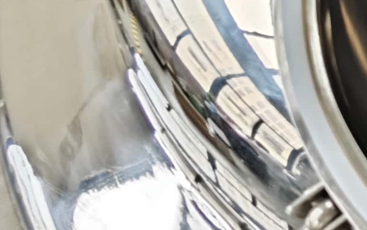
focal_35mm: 129
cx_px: 835
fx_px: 1290
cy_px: -241
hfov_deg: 13.0
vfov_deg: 9.5
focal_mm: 5.43
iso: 500
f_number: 1.8
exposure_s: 1/50
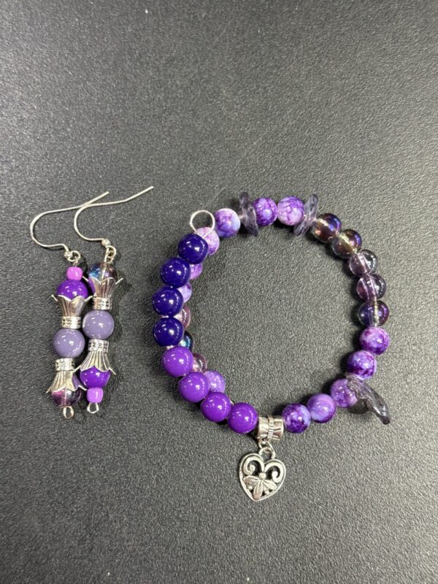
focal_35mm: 48
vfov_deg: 39.7
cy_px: 292
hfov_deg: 30.3
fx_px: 810
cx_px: 219
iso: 200
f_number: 1.78
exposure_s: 1/60
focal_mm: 6.76
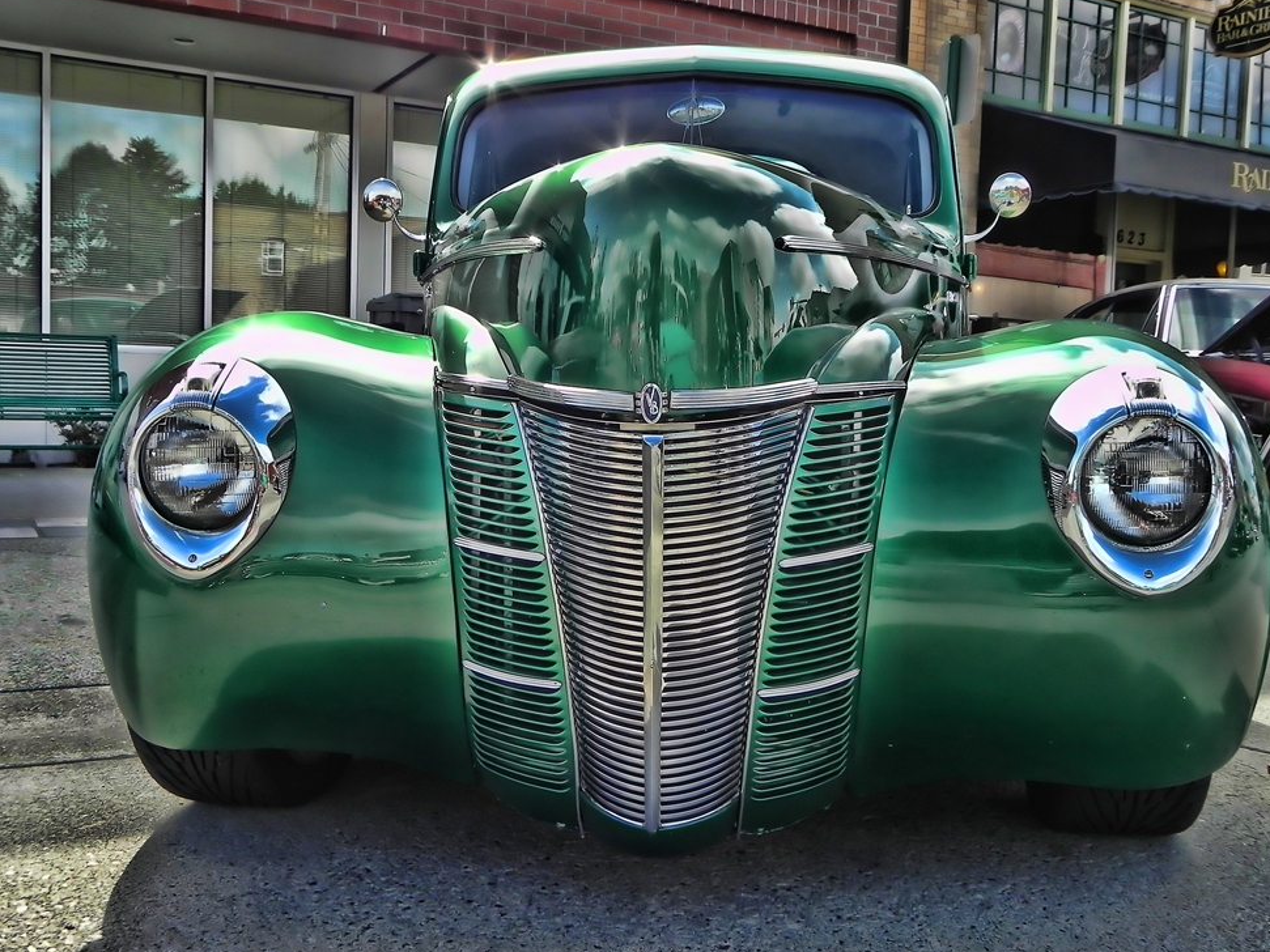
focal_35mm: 34
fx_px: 1247
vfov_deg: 41.8
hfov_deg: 54.0
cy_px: 475
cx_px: 653
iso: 160
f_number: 5.6
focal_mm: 5.9
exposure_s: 1/196
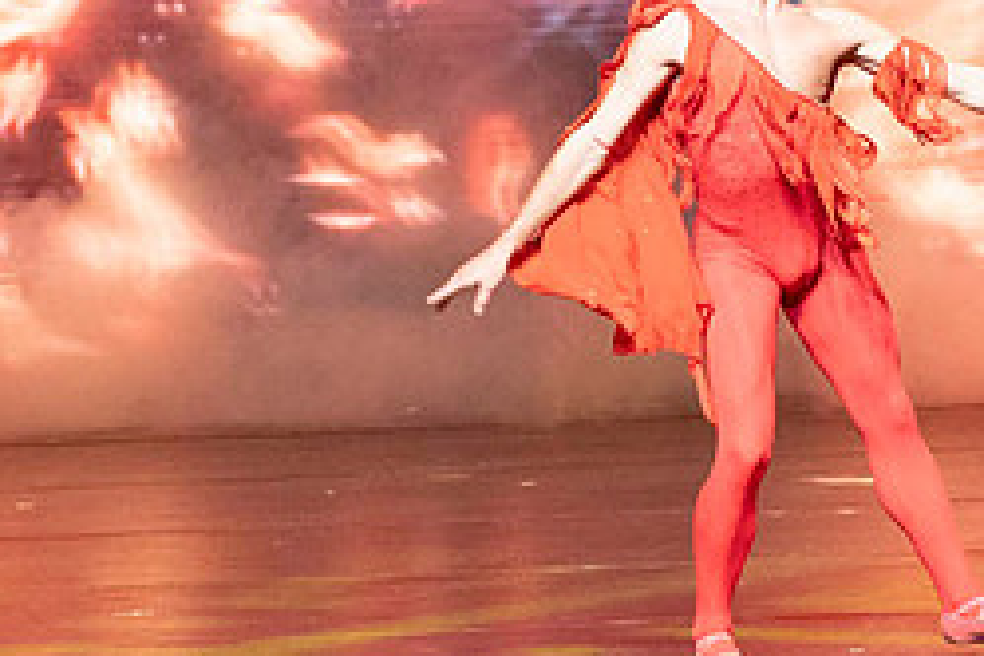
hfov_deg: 3.2
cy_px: 53
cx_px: 688
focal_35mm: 637
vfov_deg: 2.2
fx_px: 17410
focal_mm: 274
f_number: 6.3
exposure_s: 1/400
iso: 6400
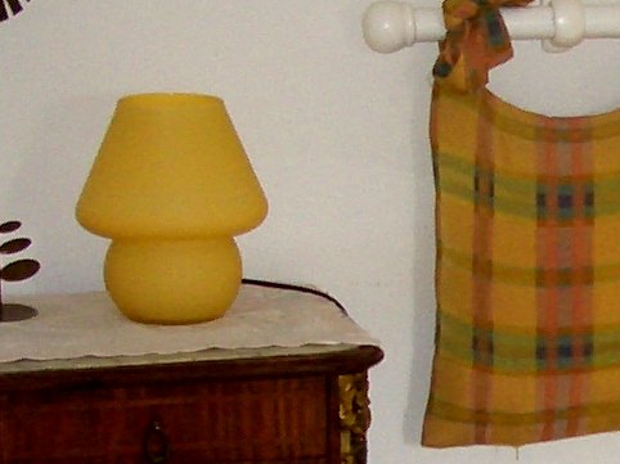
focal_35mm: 186
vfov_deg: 7.9
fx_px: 3330
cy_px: 555
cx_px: 895
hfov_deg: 10.3
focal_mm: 5.8
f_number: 2.6
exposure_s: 1/60
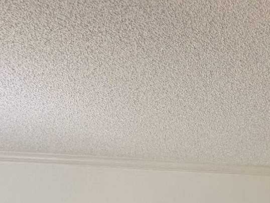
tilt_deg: -1.0
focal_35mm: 80
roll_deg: -0.3
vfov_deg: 16.9
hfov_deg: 21.2
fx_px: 624
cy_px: 294
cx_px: 385
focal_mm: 2.22
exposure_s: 1/120
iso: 160
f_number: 2.2
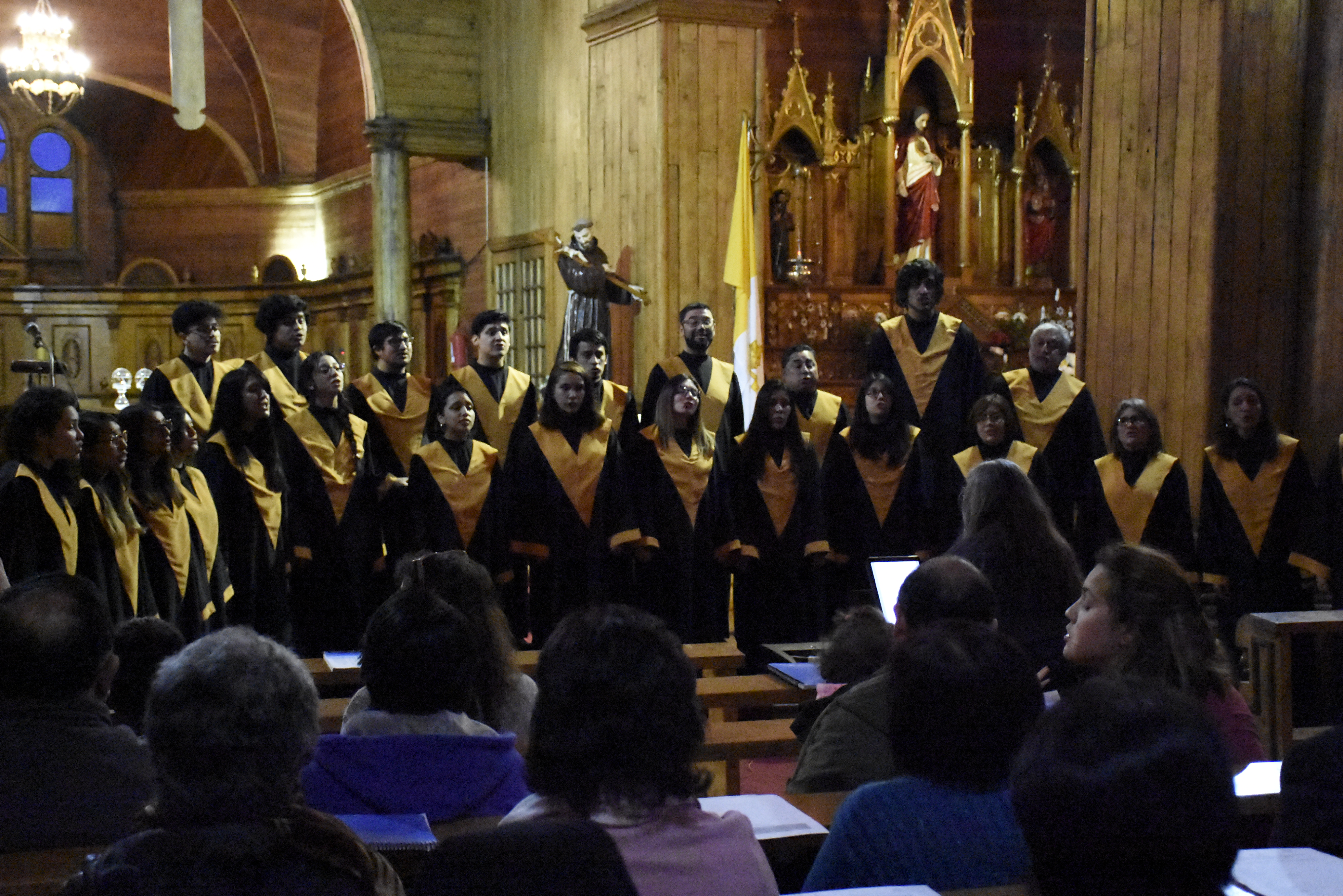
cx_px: 684
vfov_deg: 21.9
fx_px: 2313
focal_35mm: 62
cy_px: 467
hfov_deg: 32.4
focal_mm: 38
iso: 25600
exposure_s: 1/160
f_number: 4.2
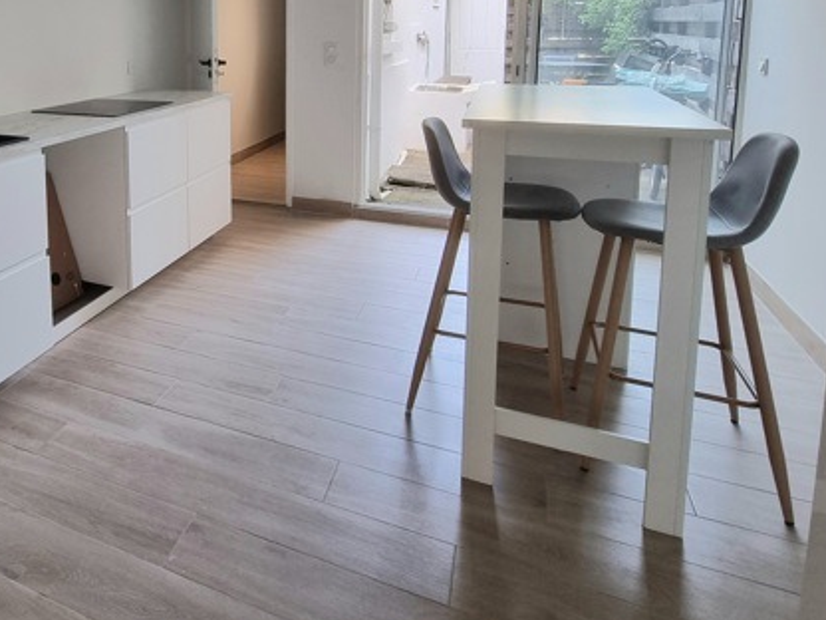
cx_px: 165
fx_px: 597
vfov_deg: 50.6
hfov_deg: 63.4
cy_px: 101
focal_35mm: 25
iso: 80
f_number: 2.2
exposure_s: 1/50
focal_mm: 2.2
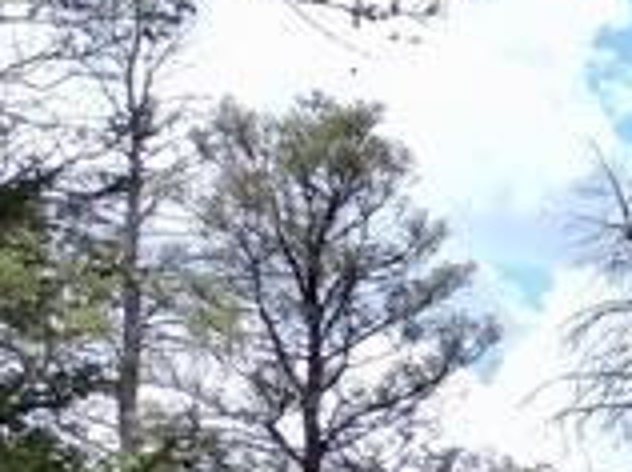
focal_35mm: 156
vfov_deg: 8.9
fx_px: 2844
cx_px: 1752
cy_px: 964
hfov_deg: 10.1
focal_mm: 6.72
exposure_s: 1/1500
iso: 110
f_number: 1.7
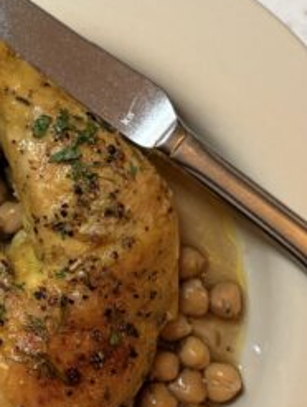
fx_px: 602
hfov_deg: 27.2
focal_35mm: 51
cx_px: 8
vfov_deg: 36.1
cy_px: 329
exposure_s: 1/60
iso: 250
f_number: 1.6
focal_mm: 5.96
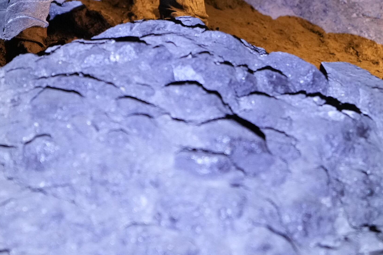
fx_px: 979
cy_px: -30
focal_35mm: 92
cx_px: 110
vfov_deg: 14.5
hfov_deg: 22.0
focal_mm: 35
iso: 4000
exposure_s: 1/40
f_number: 2.8
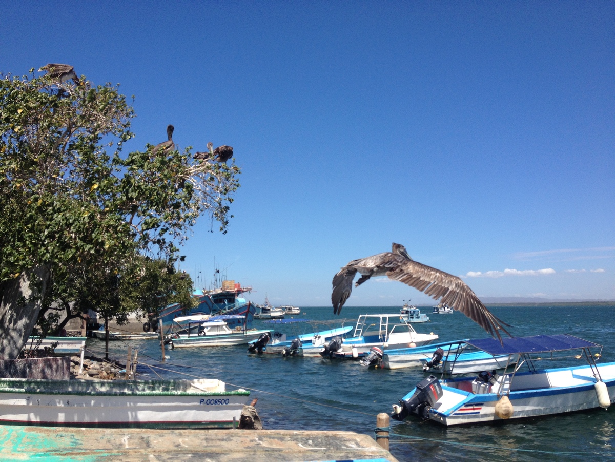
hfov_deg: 52.6
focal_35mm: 35
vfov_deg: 40.7
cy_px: 231
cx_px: 308
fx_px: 622
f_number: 2.4
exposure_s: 1/2045
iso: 50
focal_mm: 4.28
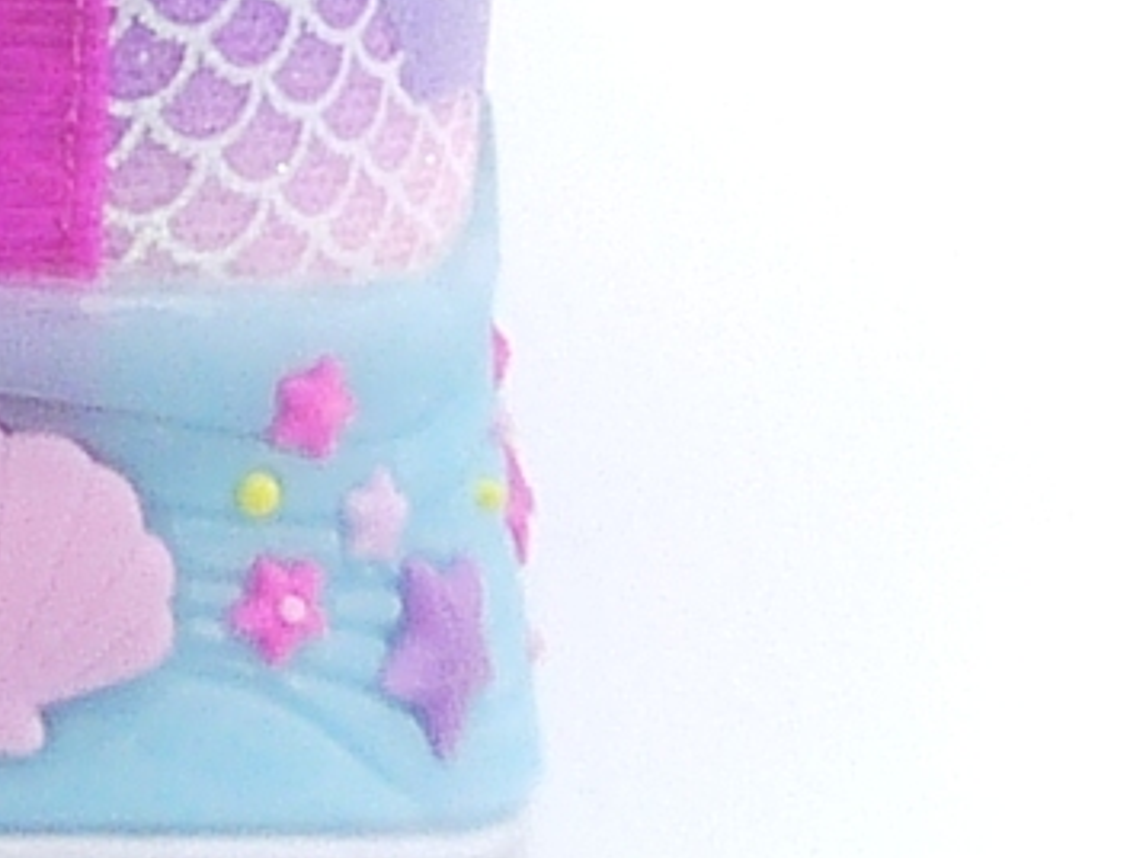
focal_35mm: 228
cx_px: -147
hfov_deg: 8.6
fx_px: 7543
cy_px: -291
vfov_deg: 6.5
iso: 100
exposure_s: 1/200
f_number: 5.6
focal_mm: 5.1
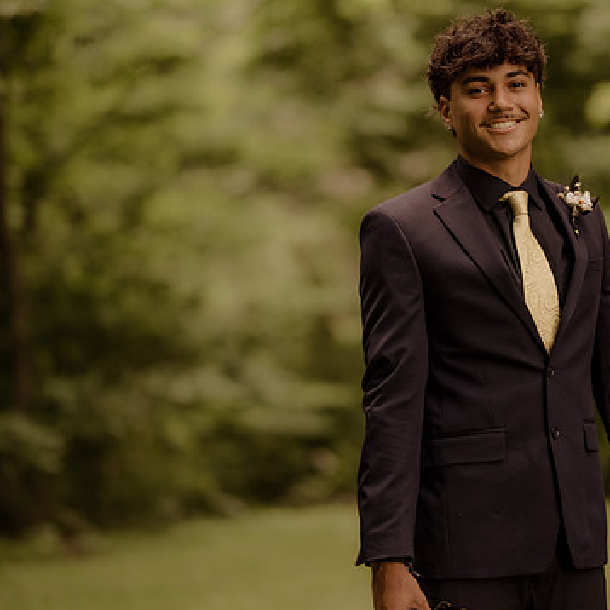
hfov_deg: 14.9
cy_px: 314
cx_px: 378
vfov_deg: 14.9
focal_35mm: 117
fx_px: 2333
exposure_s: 1/1600
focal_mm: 85
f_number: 1.4
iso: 400
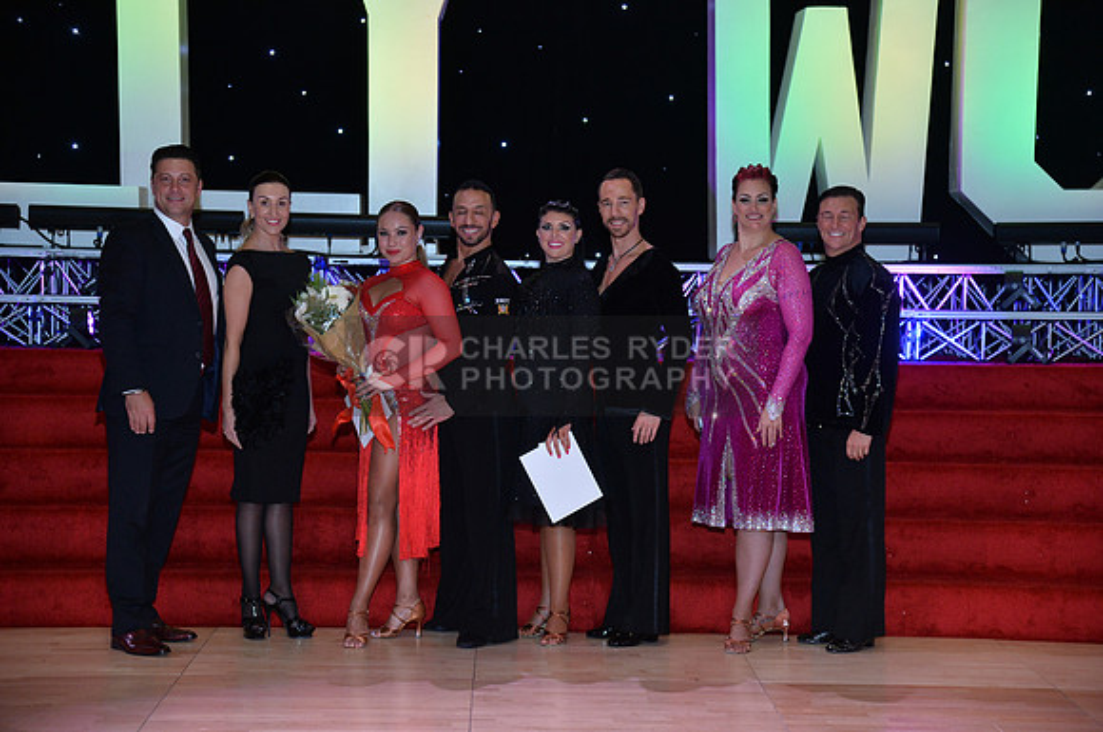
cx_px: 552
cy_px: 366
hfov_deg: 26.0
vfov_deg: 17.4
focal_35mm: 78
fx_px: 2386
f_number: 5
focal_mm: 78
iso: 1600
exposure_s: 1/200
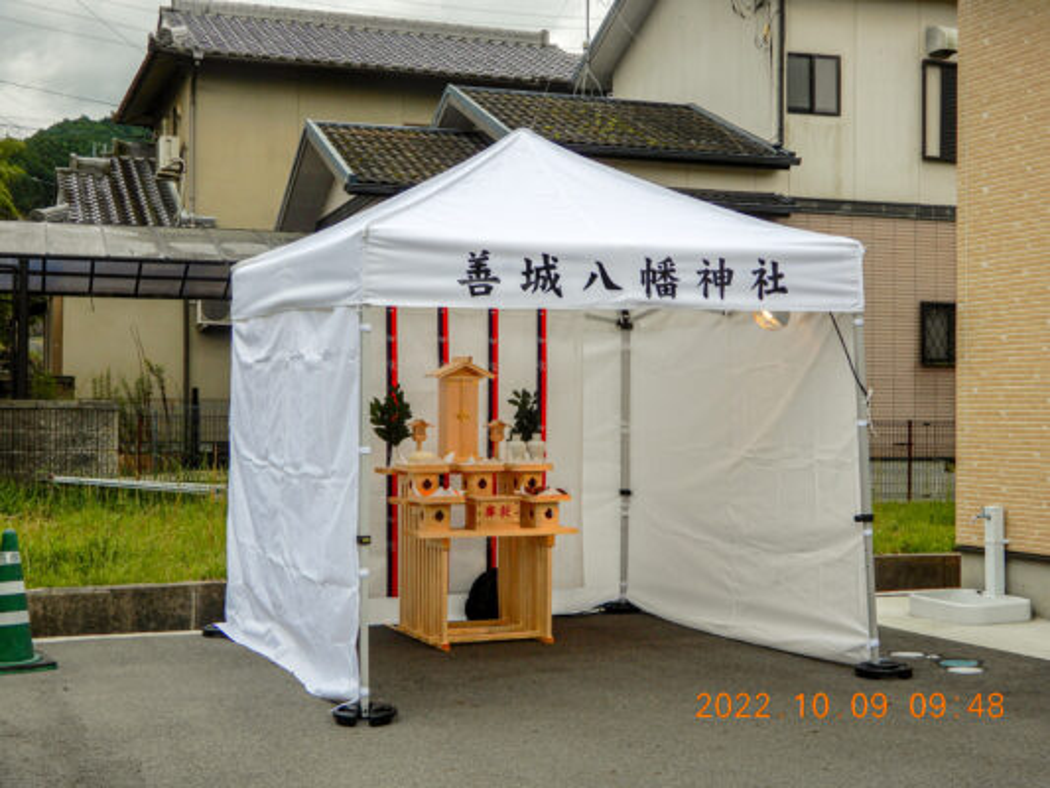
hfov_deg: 38.2
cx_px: 525
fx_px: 1517
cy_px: 394
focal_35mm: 50
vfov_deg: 29.1
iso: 80
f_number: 4
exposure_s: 1/250
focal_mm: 8.9
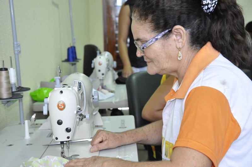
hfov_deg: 33.4
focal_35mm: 60
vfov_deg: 22.6
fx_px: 419
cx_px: 126
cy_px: 84
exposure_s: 1/80
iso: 3200
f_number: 5.6
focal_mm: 40
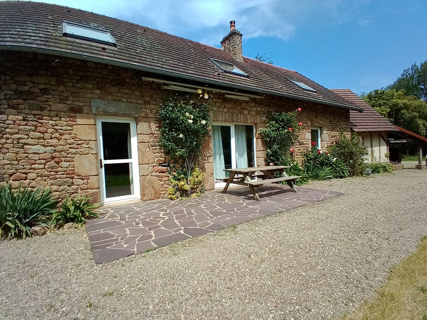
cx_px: 214
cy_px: 160
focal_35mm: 13
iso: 103
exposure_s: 1/618
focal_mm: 1.4
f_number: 2.2
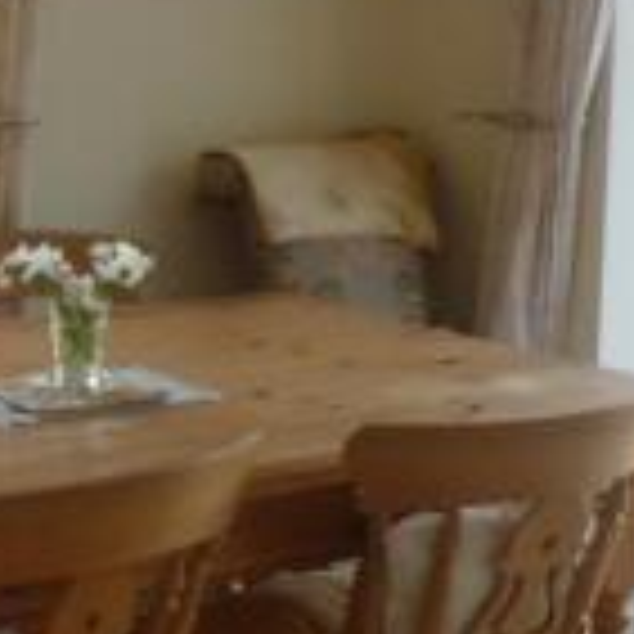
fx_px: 2051
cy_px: 416
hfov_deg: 17.4
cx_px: 128
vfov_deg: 17.5
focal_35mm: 99
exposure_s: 1/40
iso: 80
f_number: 2.8
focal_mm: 4.8
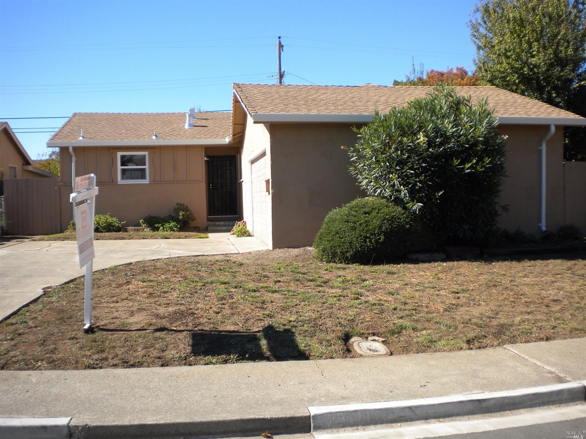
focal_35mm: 35
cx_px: 293
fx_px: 592
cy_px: 220
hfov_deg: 52.6
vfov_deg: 40.7
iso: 80
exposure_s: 1/375
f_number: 4.6
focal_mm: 6.3
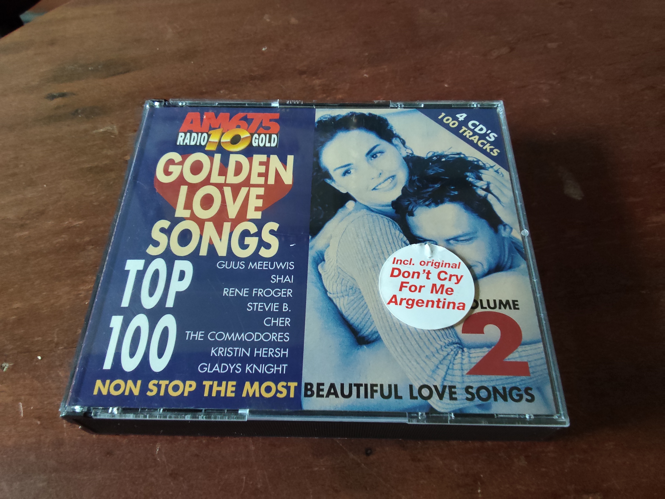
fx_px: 499
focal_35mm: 26
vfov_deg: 53.1
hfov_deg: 67.3
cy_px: 250
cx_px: 332
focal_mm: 2.78
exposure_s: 1/50
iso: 320
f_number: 2
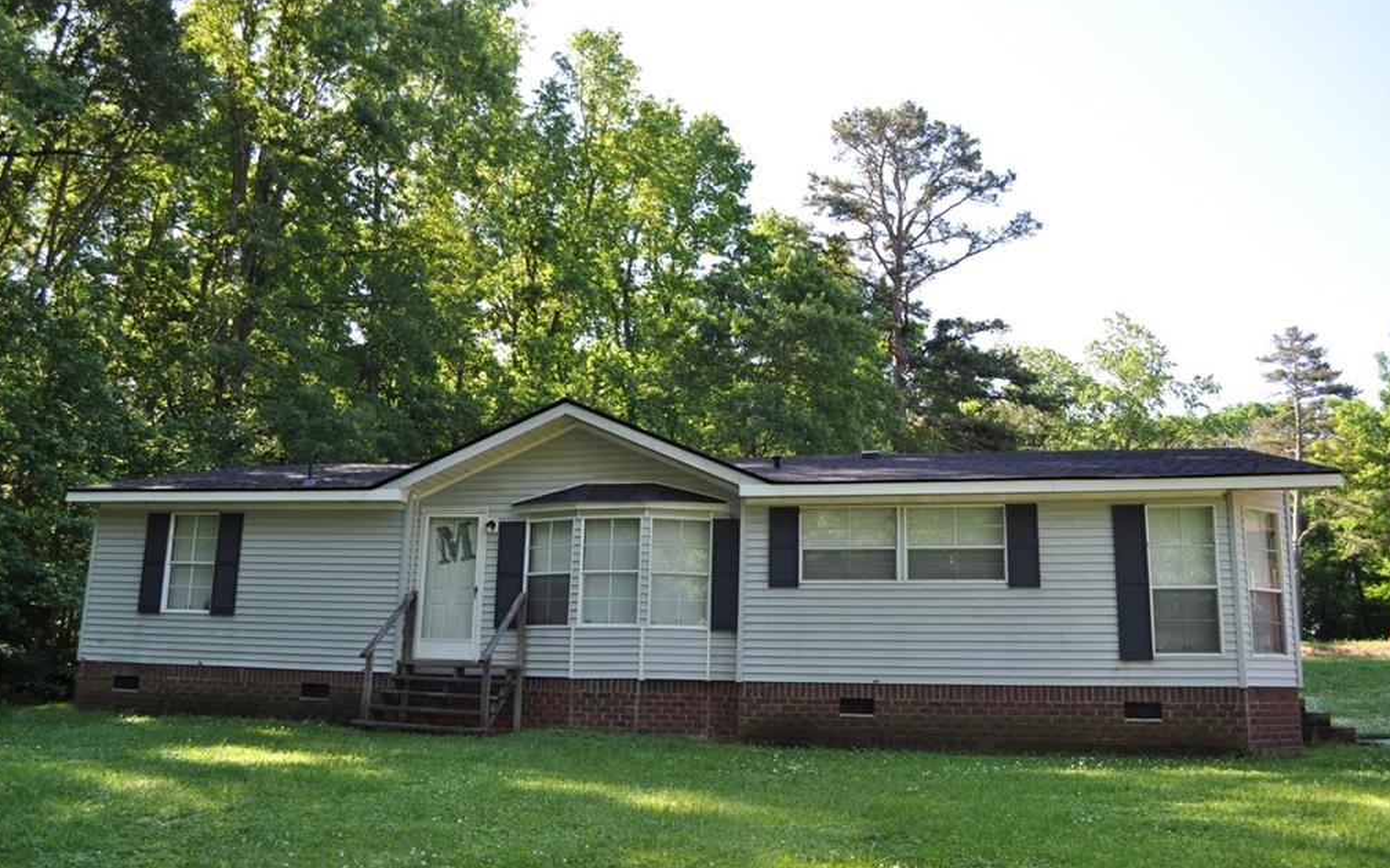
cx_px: 696
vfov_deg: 40.6
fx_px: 1174
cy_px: 433
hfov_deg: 61.2
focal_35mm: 31
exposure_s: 1/200
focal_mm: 20
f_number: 5.6
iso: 200
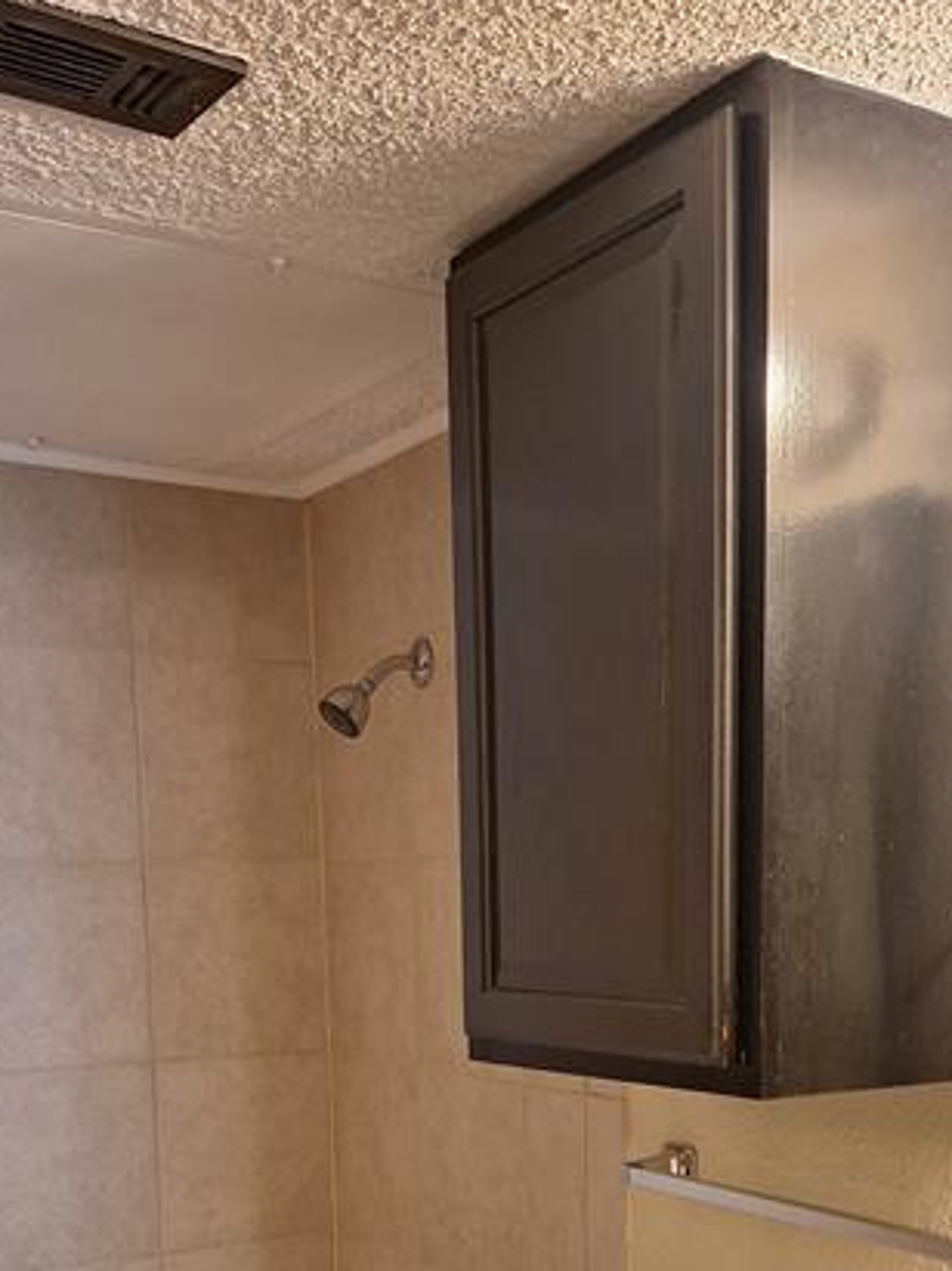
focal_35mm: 43
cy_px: 1126
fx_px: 1578
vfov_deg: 40.8
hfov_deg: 33.6
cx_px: 522
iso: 125
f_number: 1.8
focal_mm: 5.54
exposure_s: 1/40
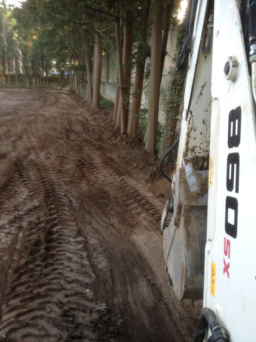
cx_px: 128
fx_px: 345
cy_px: 171
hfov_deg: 40.7
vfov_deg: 52.6
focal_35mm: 35
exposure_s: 1/60
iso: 64
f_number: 2.4
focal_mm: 4.28
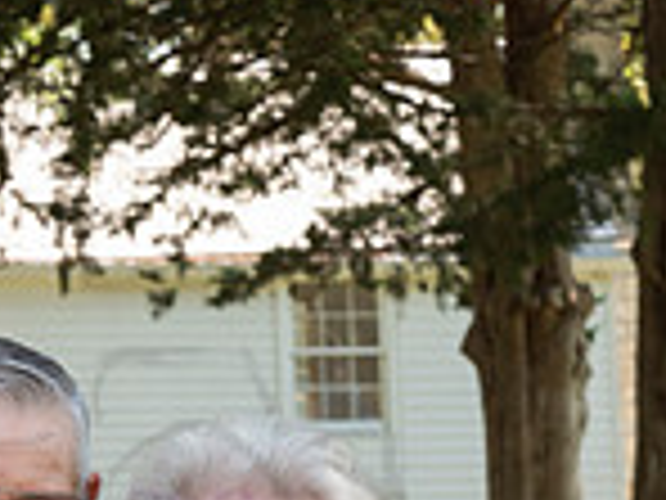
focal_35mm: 211
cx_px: 207
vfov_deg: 6.8
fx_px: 4060
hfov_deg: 9.4
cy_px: 946
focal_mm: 72
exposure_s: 1/200
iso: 500
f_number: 8
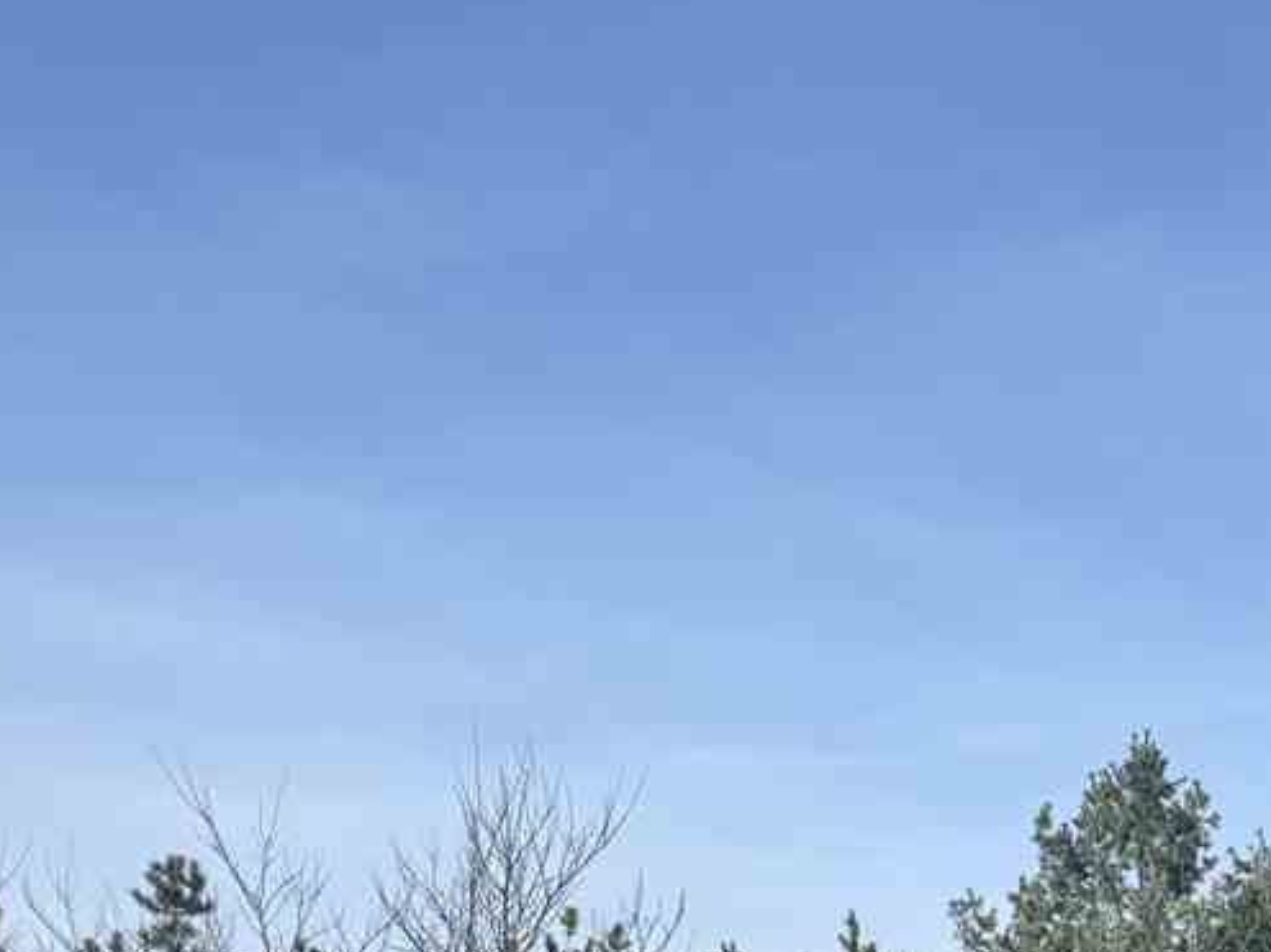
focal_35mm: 62
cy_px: 1174
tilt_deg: +5.0
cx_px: 1327
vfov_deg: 21.7
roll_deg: +0.1
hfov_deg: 28.8
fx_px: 2276
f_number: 1.78
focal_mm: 6.76
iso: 80
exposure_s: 1/3096
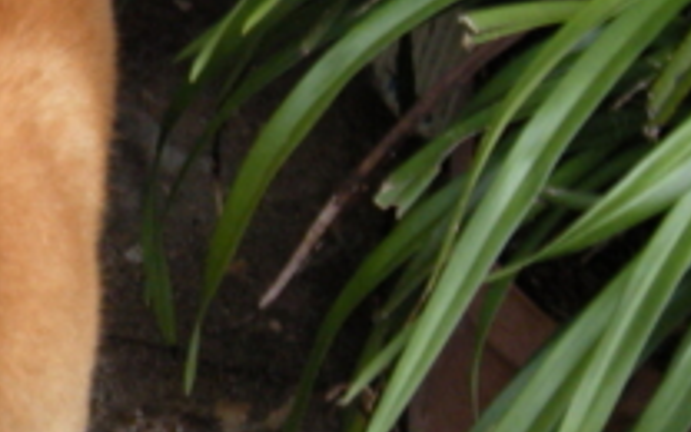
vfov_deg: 9.1
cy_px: 385
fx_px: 2693
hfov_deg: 13.8
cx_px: -336
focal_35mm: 143
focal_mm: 5.9
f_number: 3.8
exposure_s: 1/48
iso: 132
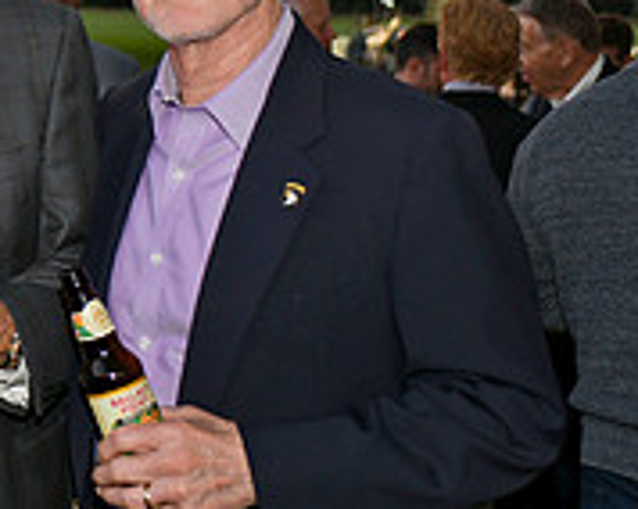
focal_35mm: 107
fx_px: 2018
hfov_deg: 16.4
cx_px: -315
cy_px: 88
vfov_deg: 14.3
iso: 1000
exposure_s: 1/125
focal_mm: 35
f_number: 3.5
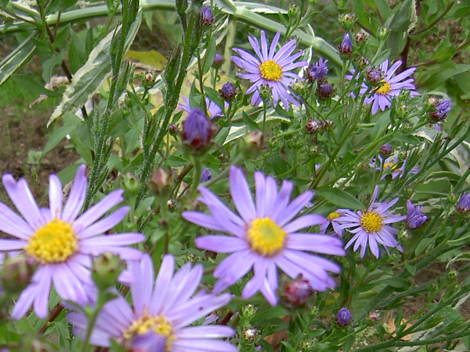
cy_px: 411
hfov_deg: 23.9
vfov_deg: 17.6
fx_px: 1086
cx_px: 64
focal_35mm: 80
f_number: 2.8
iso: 50
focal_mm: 5.6
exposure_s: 1/80
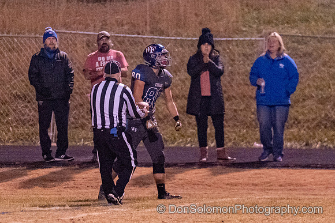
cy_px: 123
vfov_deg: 3.0
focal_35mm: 465
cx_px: 121
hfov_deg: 4.4
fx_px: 4331
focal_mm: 200
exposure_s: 1/800
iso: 10000
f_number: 2.8
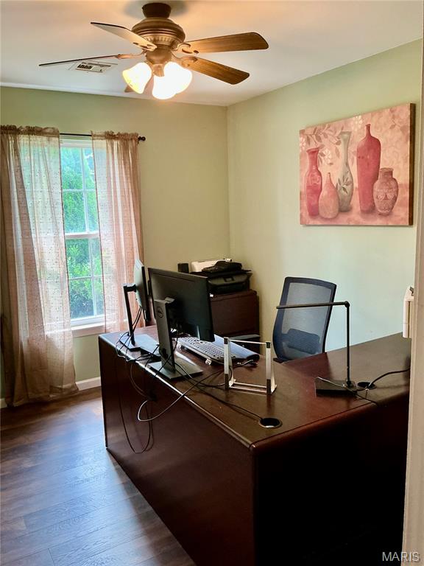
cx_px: 212
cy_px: 283
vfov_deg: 61.7
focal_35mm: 29
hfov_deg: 48.2
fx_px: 474
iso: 160
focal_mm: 3
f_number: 1.8
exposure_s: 1/60
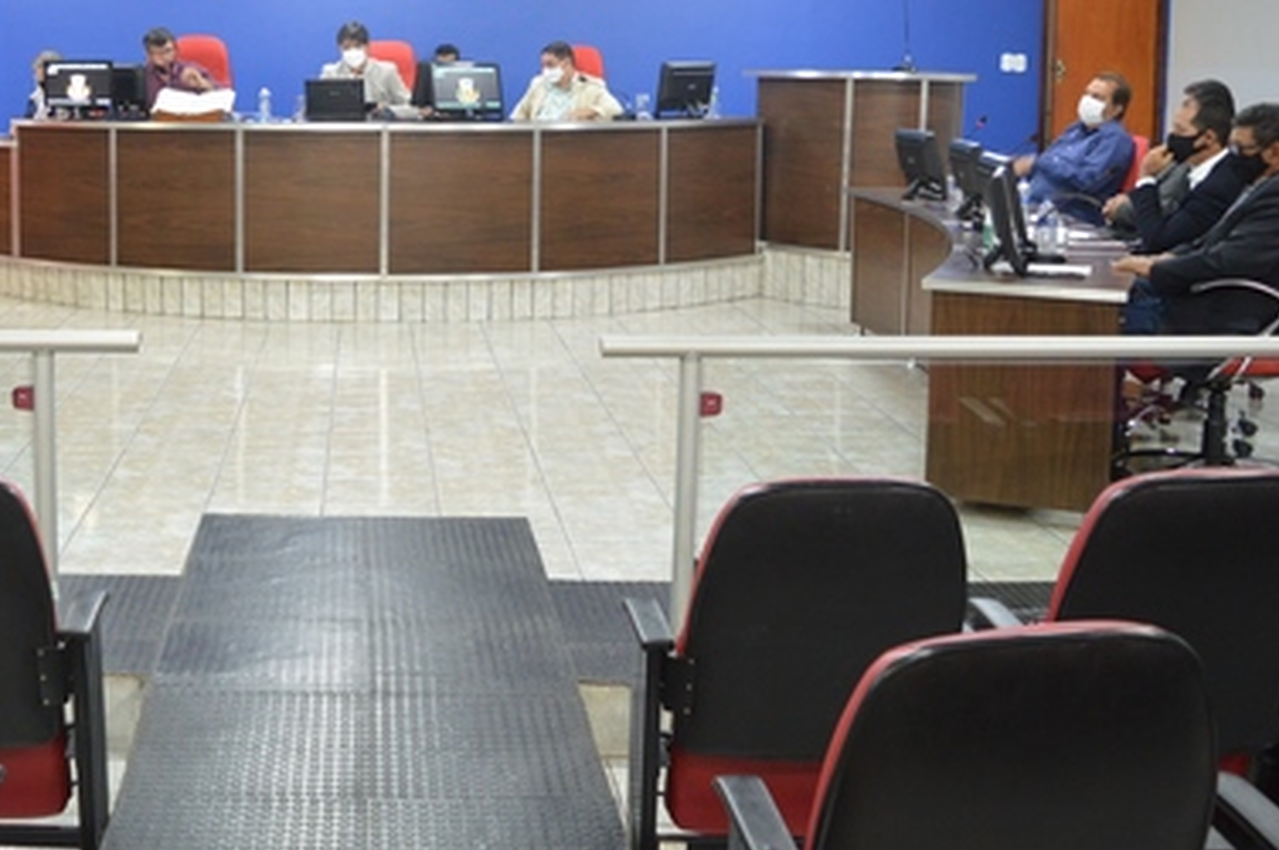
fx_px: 1633
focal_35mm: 46
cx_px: 282
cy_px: 235
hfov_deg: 41.2
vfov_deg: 28.8
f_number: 3.5
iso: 1100
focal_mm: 18
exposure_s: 1/15
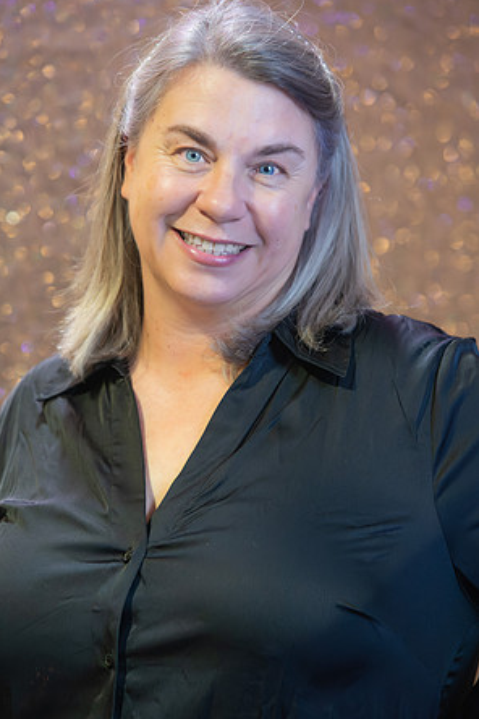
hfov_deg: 8.7
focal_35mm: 157
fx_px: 3133
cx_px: 240
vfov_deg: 13.1
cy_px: 358
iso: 3200
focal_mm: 155
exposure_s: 1/125
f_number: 4
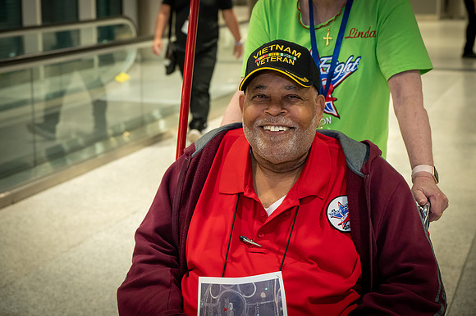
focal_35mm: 69
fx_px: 912
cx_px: 238
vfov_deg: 19.7
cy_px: 158
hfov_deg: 29.3
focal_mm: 69
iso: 4500
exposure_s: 1/100
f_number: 6
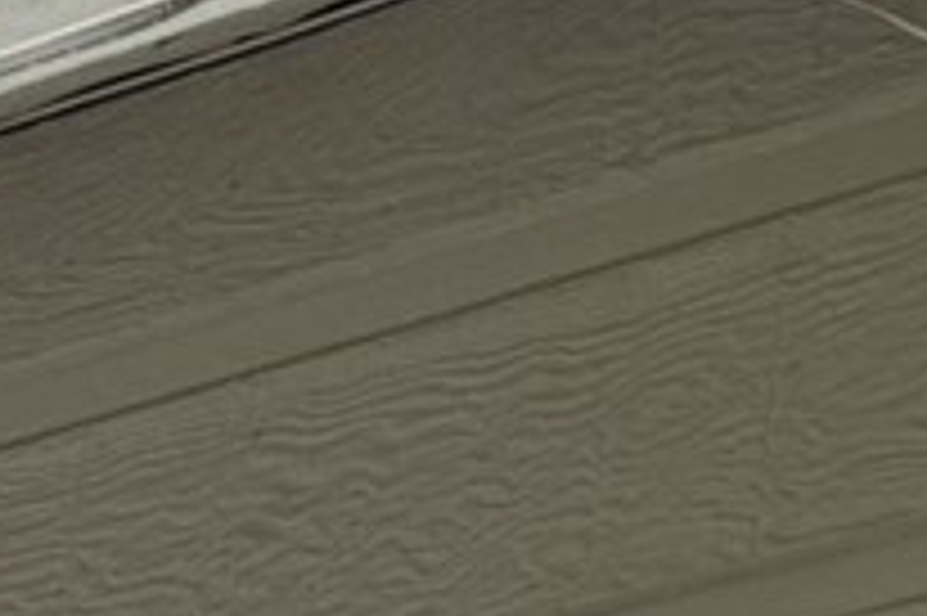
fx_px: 4991
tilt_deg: +18.3
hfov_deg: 8.9
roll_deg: +3.0
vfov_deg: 6.9
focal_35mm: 194
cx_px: 2673
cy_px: 1025
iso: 80
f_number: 1.78
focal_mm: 6.76
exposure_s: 1/6711
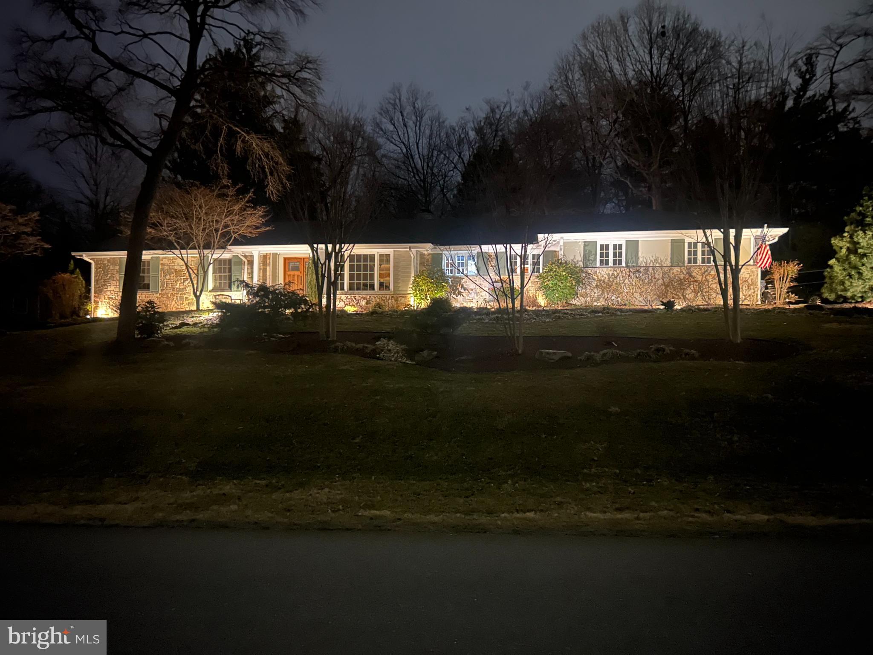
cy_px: 328
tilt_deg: +1.7
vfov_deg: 53.1
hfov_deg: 67.3
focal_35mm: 26
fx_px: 656
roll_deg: -0.5
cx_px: 436
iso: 1250
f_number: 1.5
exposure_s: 1/5
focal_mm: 5.7
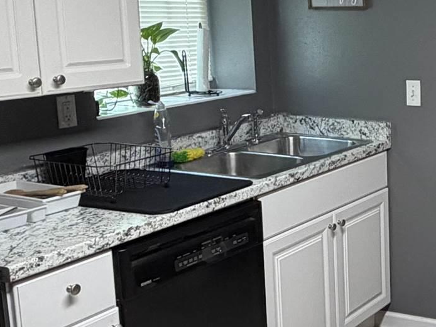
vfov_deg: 23.6
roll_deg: -0.5
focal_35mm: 62
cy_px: 136
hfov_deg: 27.3
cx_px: 529
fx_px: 781
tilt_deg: -10.0
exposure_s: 1/60
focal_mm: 2.22
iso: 160
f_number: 2.2
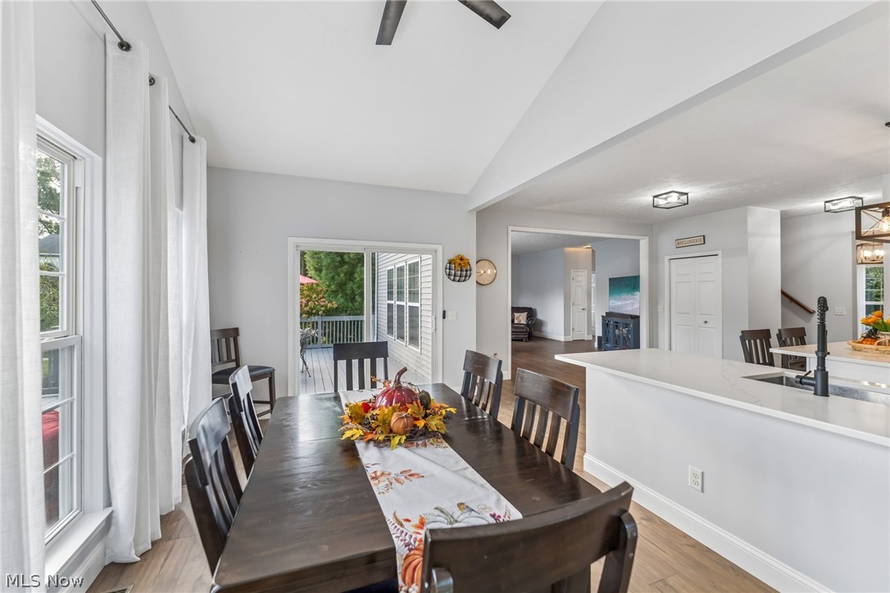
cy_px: 296
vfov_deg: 81.2
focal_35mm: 14
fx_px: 346
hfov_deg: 104.3
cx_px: 445
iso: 200
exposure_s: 1/100
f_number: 4.5
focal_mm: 14
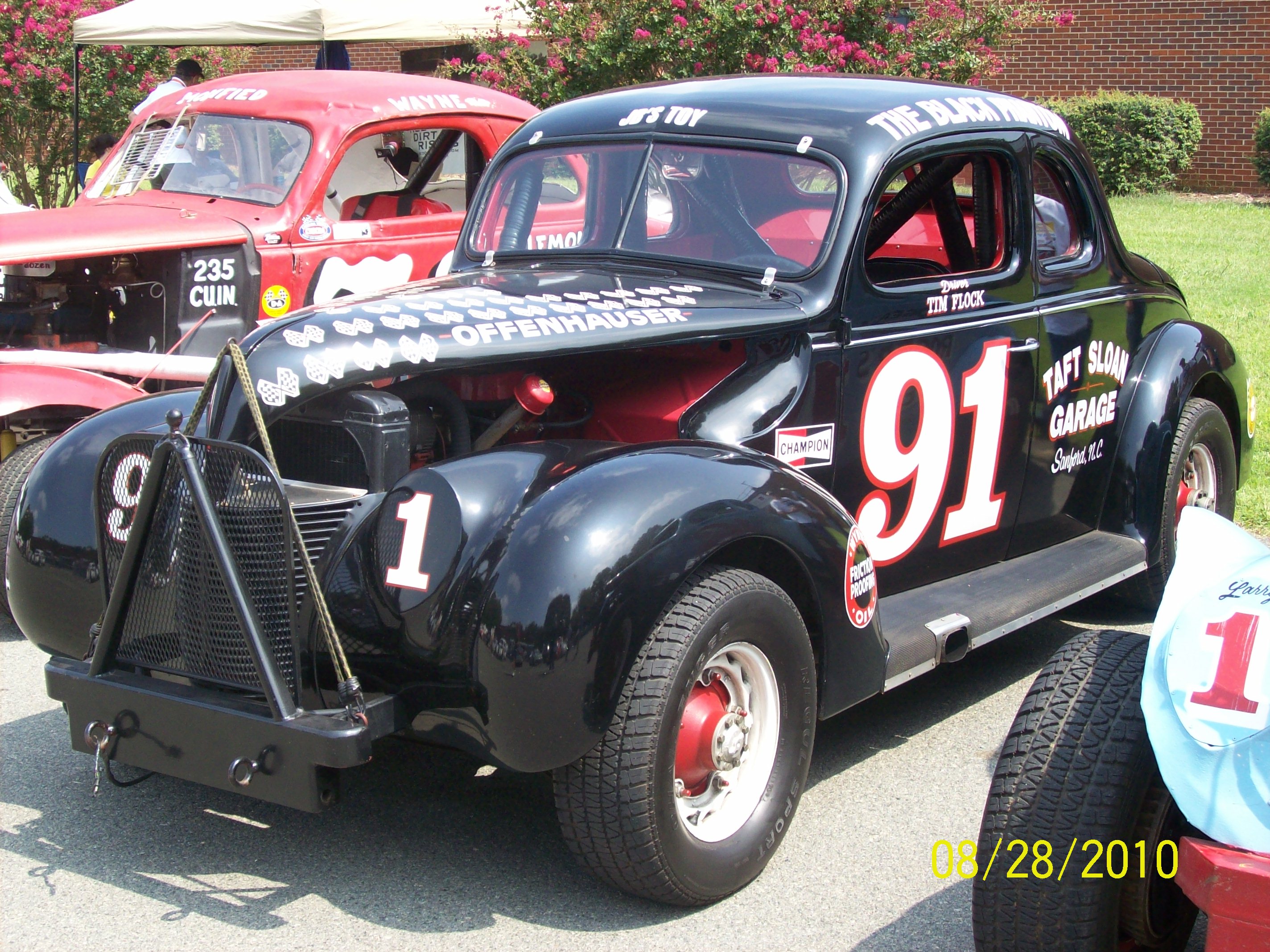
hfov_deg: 34.4
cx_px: 635
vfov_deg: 26.1
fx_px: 2054
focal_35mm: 56
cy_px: 476
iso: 80
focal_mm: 9.4
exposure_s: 1/366
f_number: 3.4
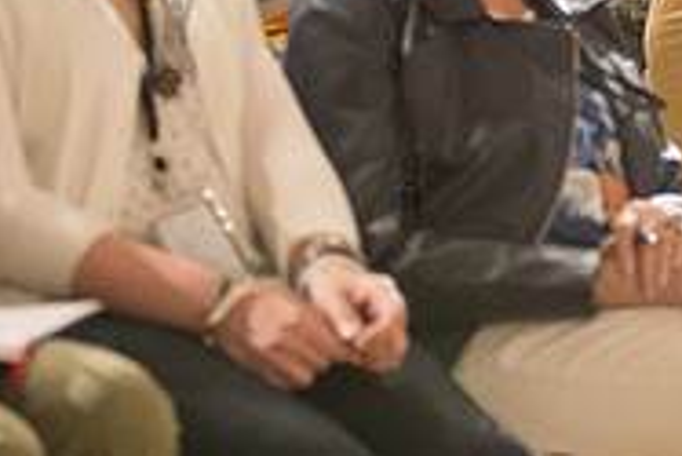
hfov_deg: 8.2
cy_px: 16
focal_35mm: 248
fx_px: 4702
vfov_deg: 5.5
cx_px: 879
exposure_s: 1/200
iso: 4000
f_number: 2.8
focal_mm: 80
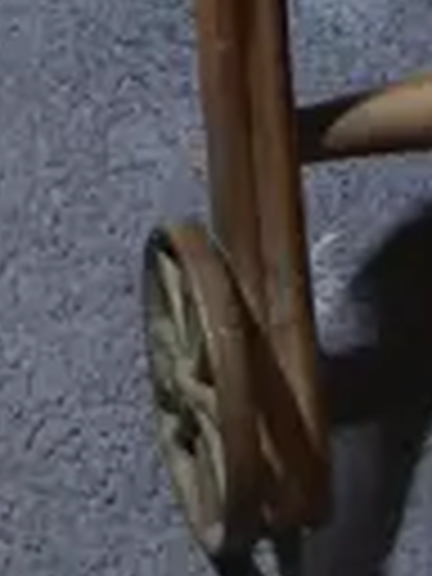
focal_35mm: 224
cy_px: -1584
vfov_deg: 7.1
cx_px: 639
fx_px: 3727
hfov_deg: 6.5
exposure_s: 1/60
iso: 500
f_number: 3.5
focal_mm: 14
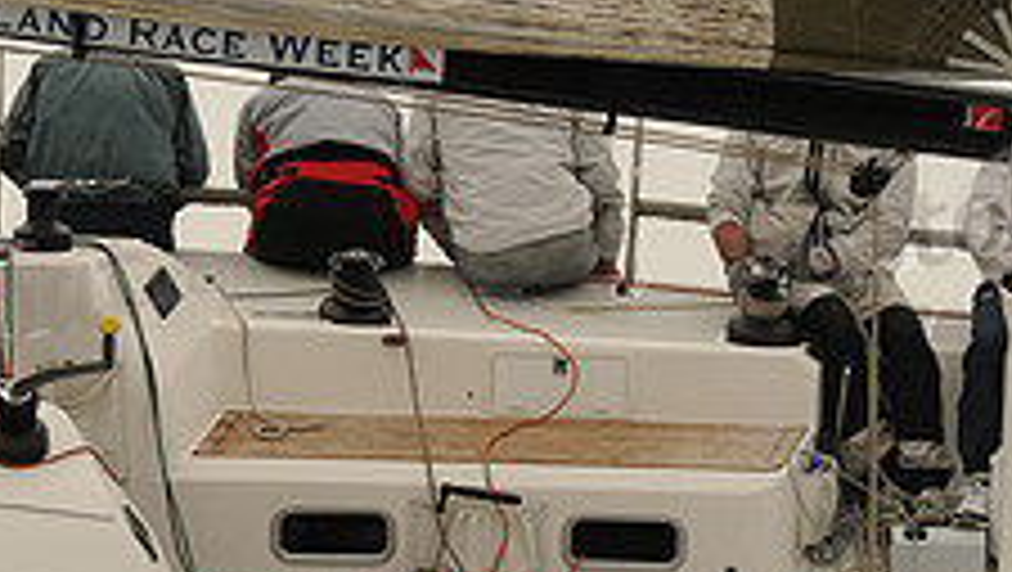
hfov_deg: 7.6
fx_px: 7600
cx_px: 490
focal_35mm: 283
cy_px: 498
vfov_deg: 4.3
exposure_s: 1/800
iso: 200
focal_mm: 70
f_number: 4
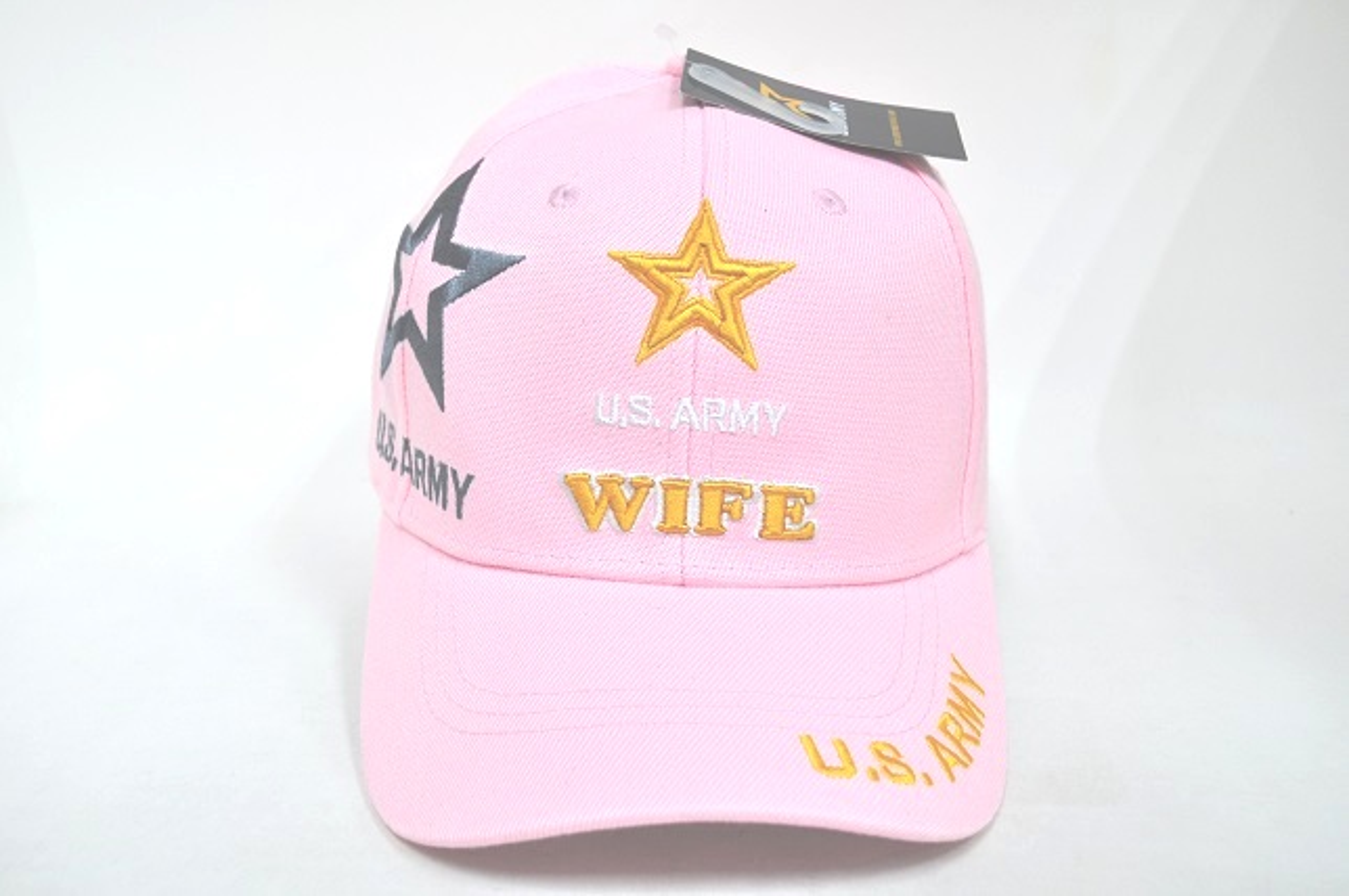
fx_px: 1628
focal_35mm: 44
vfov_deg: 30.8
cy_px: 448
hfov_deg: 45.0
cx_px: 674
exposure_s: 1/125
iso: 400
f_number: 5.6
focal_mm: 29
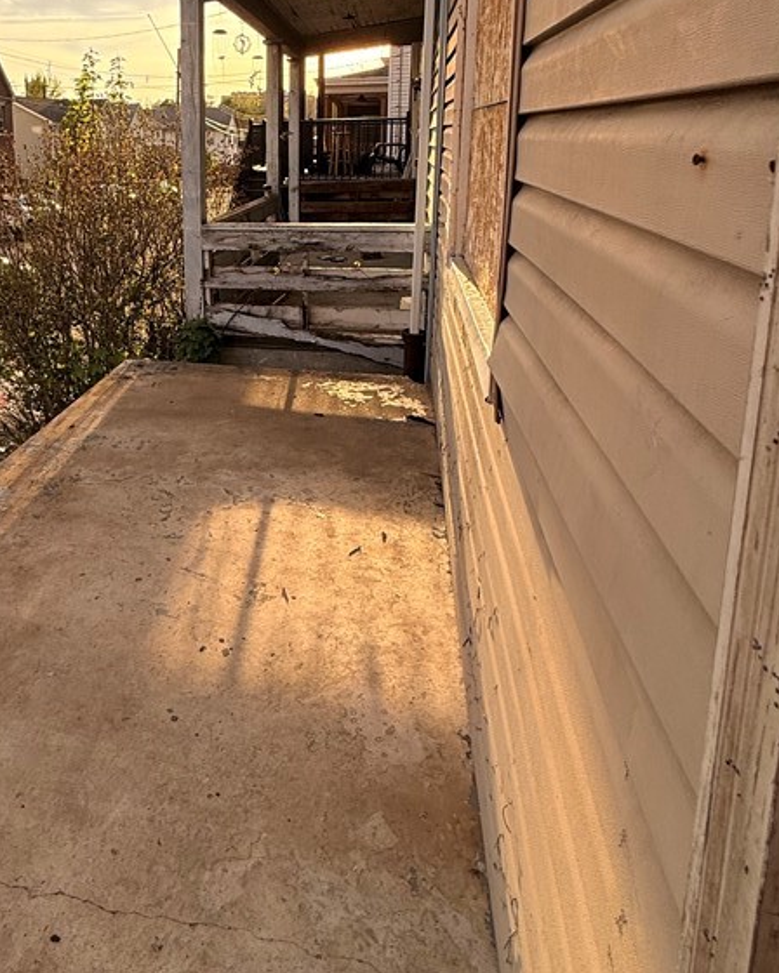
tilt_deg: -11.1
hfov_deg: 54.4
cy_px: 254
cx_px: 205
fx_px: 720
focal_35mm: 25
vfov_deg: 64.4
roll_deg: +2.5
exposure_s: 1/559
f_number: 2.2
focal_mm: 2.22
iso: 64
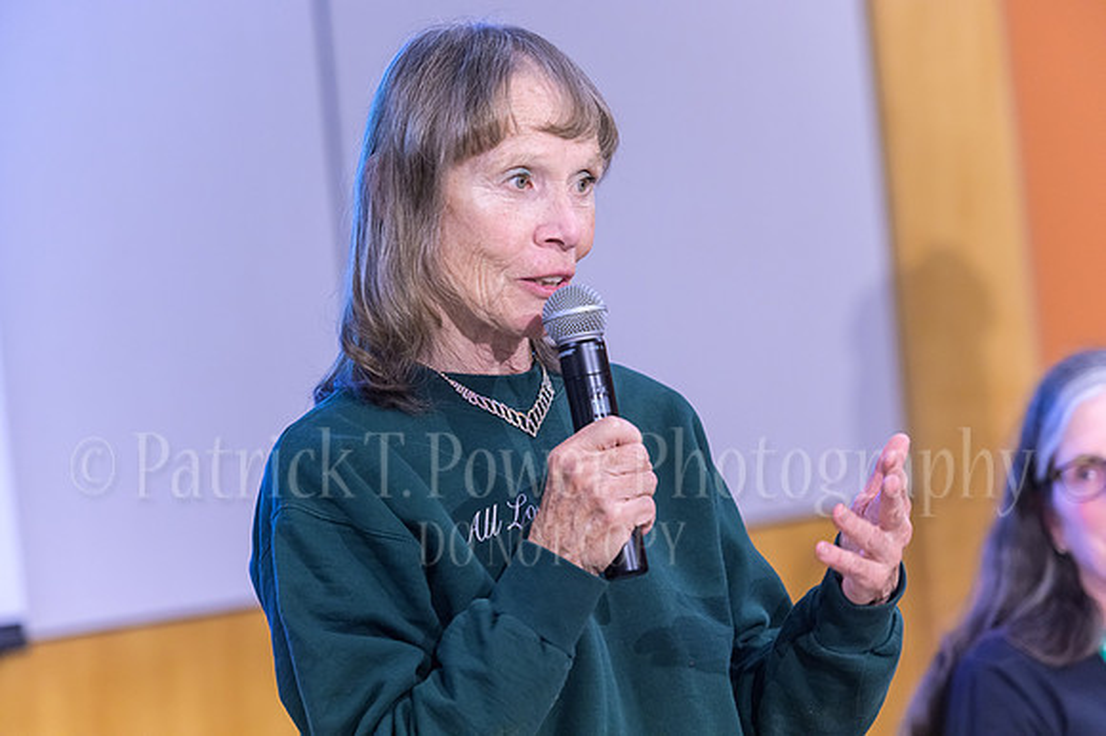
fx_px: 6448
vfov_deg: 6.5
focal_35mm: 210
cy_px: 368
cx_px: 553
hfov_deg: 9.8
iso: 4000
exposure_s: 1/250
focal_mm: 210
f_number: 4
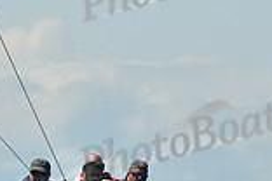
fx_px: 5606
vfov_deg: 1.9
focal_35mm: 742
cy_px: 251
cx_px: -9
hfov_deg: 2.8
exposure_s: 1/640
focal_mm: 200
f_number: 9
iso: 320
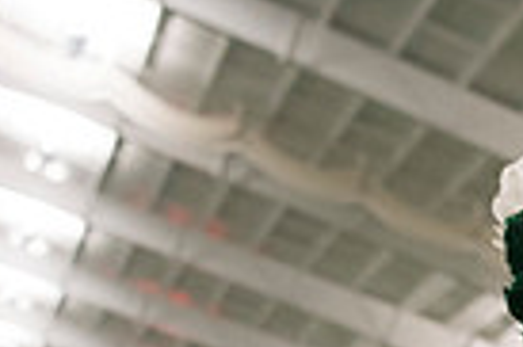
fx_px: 1785
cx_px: 725
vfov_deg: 10.2
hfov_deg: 15.6
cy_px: 726
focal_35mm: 123
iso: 3200
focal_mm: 29
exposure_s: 1/320
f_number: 3.2
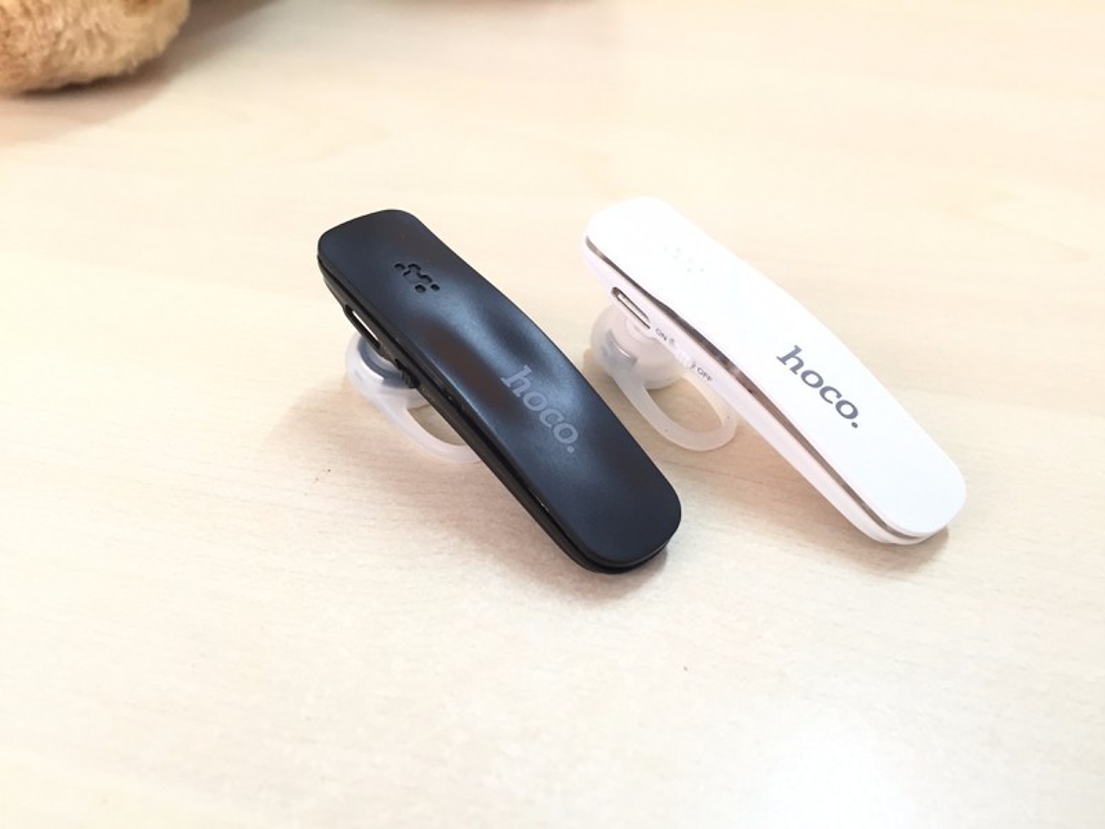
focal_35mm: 29
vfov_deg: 48.2
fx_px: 926
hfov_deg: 61.7
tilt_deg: -39.7
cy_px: 414
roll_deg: -3.7
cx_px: 552
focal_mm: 4.15
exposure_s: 1/33
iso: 100
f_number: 2.2
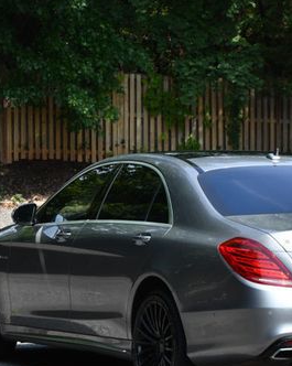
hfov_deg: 8.1
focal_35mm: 190
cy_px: 208
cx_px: 224
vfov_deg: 10.2
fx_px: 2055
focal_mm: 70
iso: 200
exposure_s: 1/250
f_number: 8
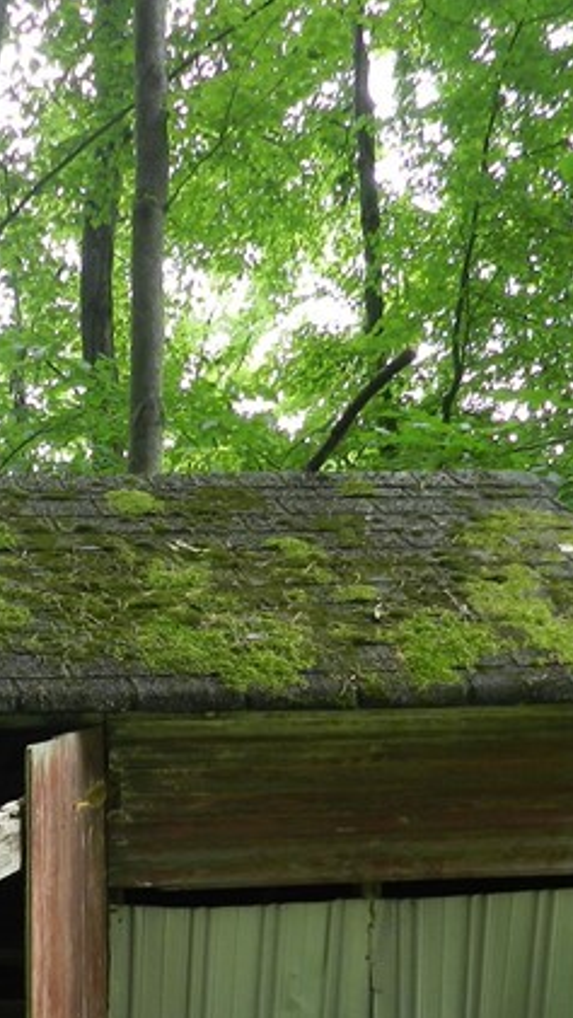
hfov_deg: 18.6
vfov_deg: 32.9
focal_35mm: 61
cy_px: 878
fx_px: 1647
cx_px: -138
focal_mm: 4
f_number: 3.4
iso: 160
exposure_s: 1/60
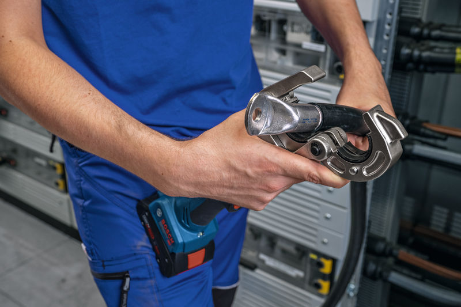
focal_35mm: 42
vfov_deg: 31.9
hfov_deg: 46.4
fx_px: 538
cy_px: 154
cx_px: 230
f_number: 7.1
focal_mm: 42
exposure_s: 1/100
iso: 1000
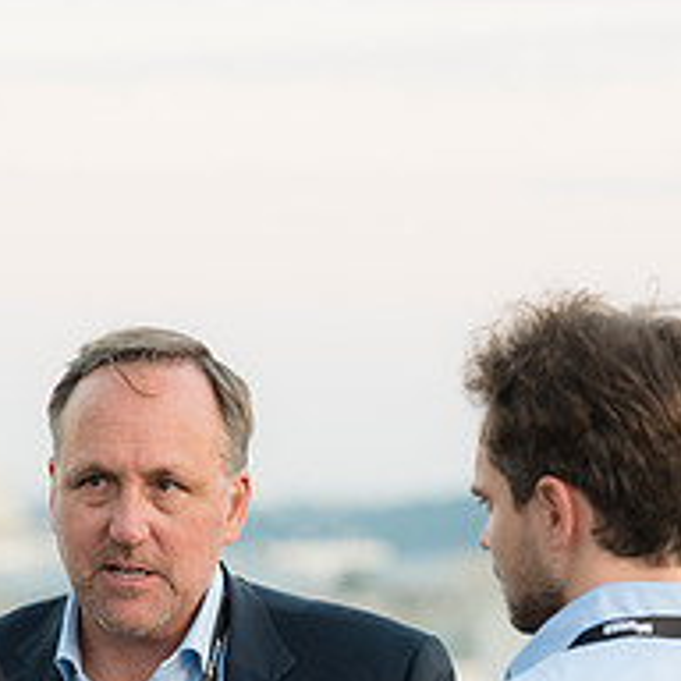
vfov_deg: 6.2
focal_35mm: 282
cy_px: 552
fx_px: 6277
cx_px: 99
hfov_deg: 6.2
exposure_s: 1/125
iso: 800
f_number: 3.5
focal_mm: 110
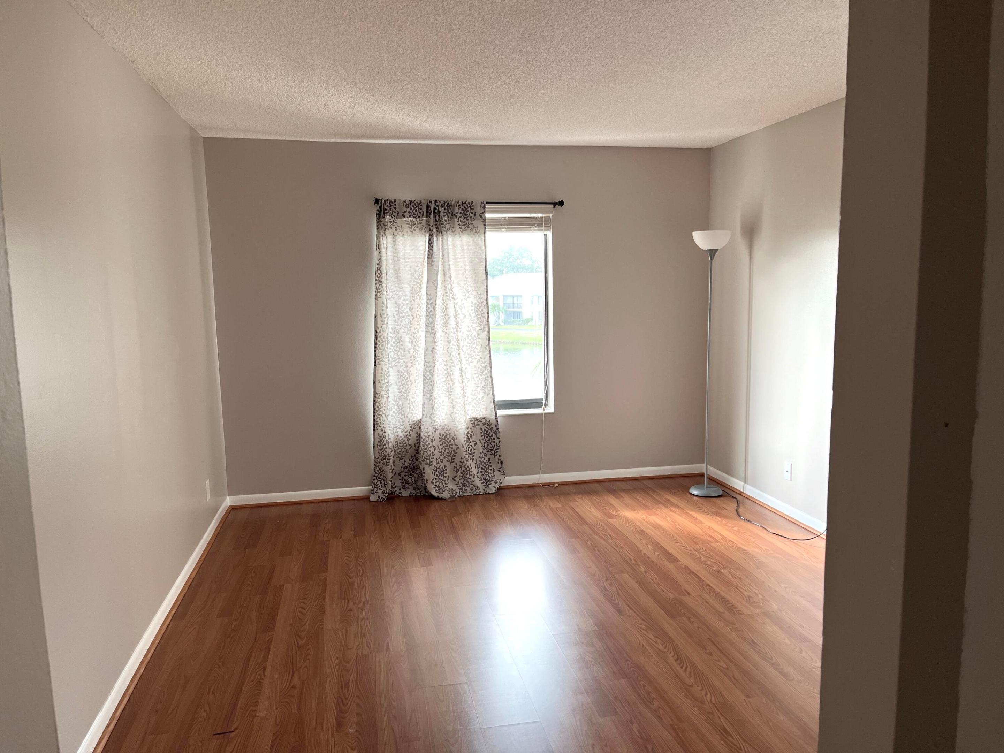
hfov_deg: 67.3
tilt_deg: -8.0
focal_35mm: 26
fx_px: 754
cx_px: 502
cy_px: 376
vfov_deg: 53.1
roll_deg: +1.3
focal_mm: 5.1
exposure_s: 1/120
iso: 100
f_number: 1.6
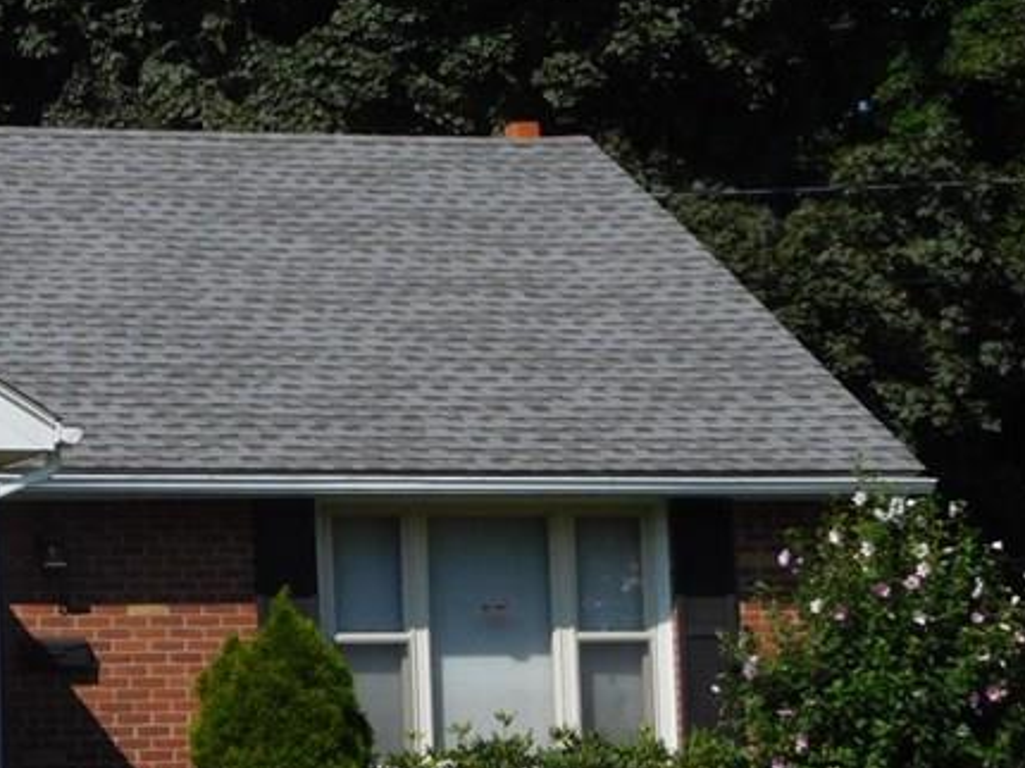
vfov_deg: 11.3
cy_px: 441
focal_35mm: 131
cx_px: 10
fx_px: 3877
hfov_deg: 14.8
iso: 125
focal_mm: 9.8
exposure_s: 1/1500
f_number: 4.2
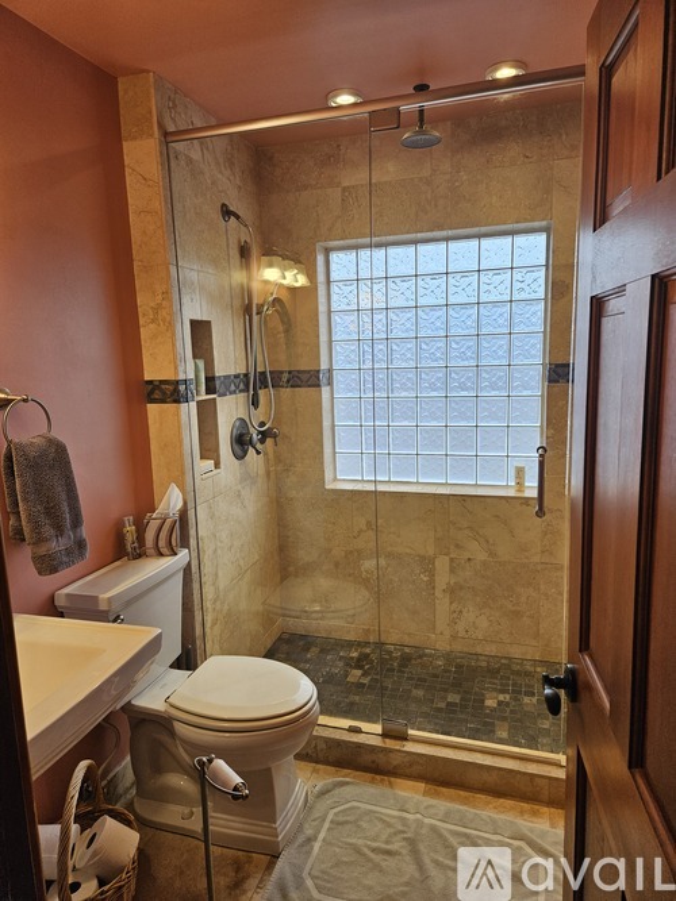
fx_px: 599
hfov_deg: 58.9
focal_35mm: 23
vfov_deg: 73.9
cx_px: 338
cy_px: 450
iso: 50
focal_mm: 5.4
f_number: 1.8
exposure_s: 1/120
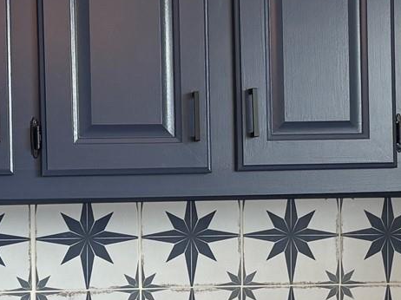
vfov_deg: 16.4
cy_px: 190
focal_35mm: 90
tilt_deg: +0.0
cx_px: 426
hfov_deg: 20.9
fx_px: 1042
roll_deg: +1.3
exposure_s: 1/120
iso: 40
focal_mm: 5.96
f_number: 1.6
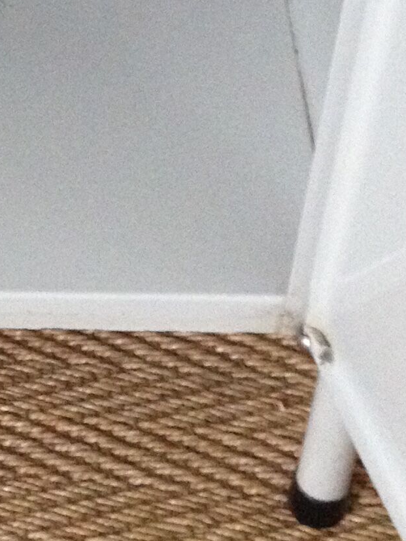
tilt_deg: -43.2
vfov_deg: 13.9
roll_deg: +1.5
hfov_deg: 10.5
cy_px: -84
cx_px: -117
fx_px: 2158
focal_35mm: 138
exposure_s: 1/20
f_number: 2.4
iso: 320
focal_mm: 4.28
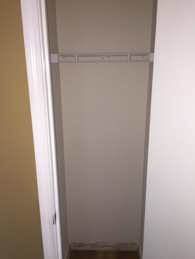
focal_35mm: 29
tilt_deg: -14.7
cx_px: 98
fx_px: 218
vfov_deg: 61.7
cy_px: 130
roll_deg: +0.8
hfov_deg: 48.2
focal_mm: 4.15
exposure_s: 1/30
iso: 80
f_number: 2.2
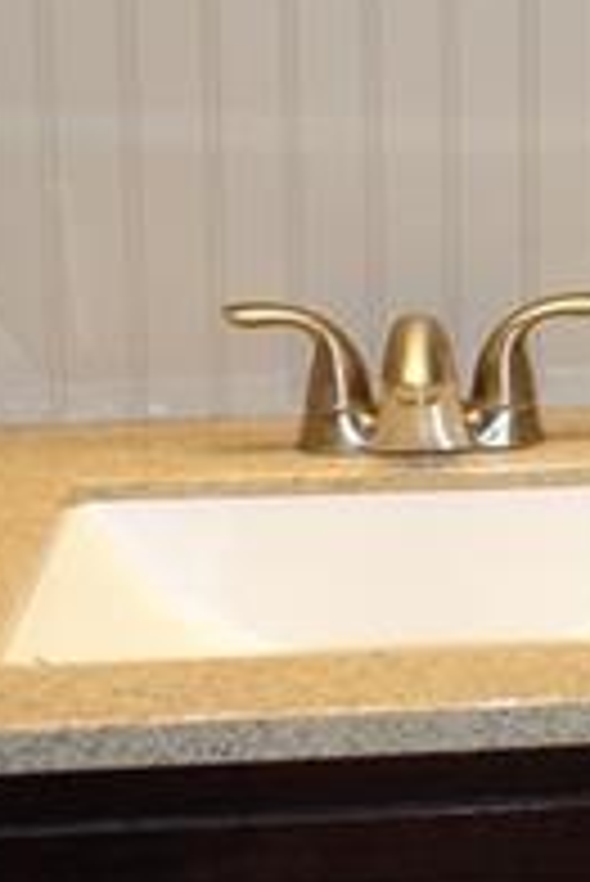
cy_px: 117
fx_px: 2307
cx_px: 833
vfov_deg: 21.3
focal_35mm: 94
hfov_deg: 13.8
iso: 160
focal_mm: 8.8
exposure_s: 1/30
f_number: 1.8
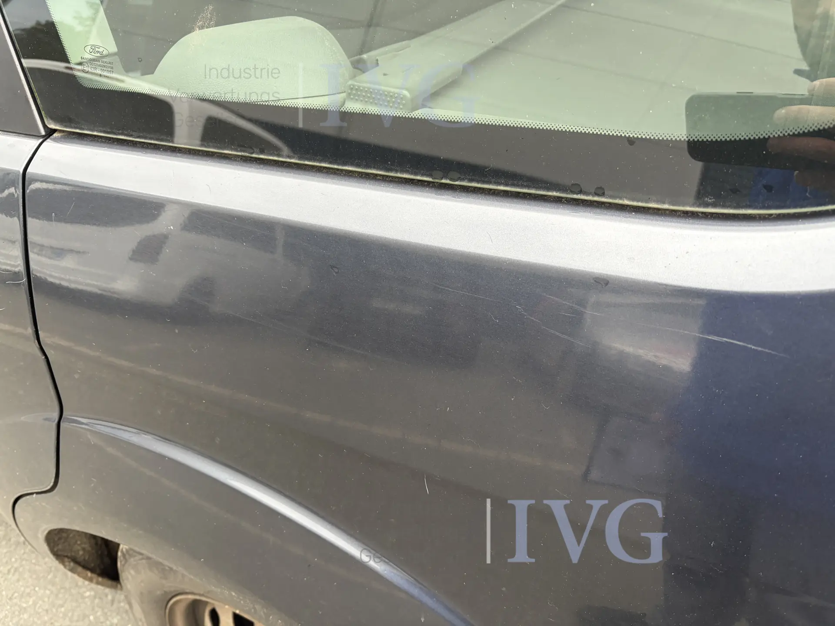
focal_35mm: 26
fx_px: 627
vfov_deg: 53.1
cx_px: 418
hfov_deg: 67.3
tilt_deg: -37.4
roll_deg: +1.7
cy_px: 313
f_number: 1.6
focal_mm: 5.96
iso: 125
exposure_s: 1/121
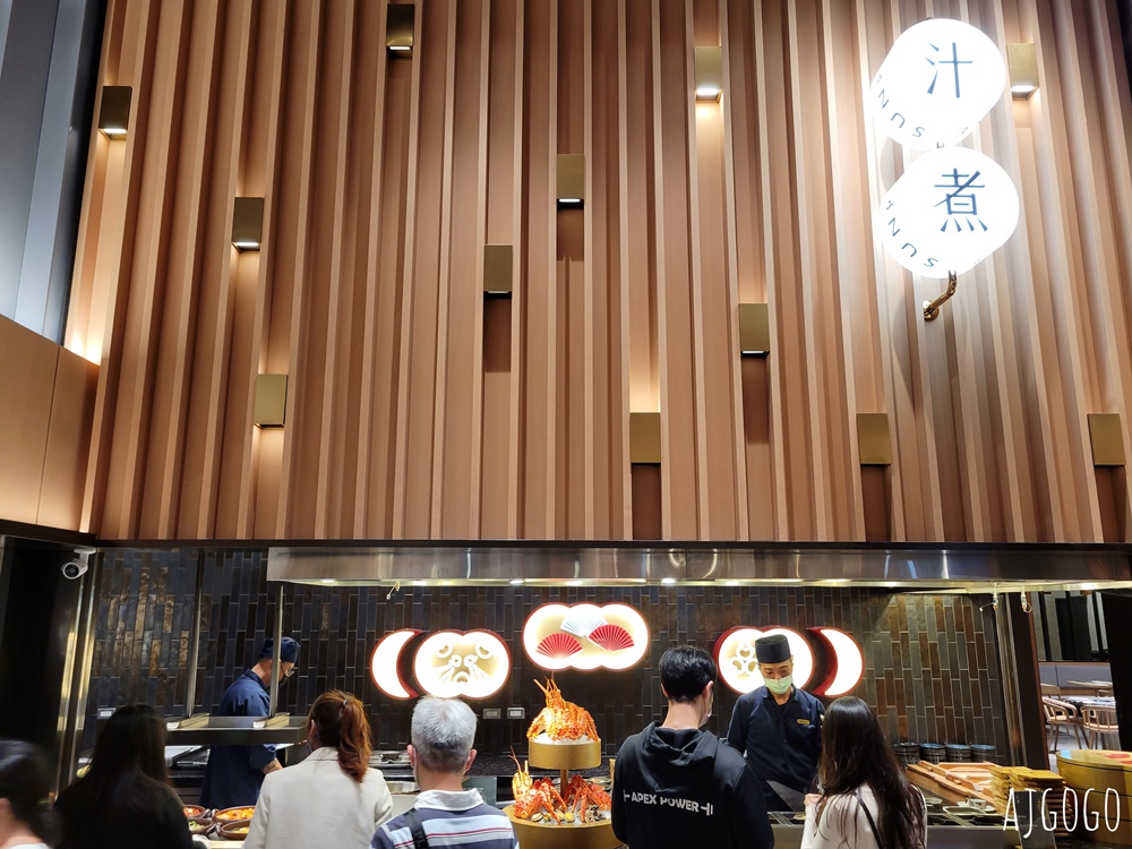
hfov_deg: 67.3
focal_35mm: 26
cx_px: 566
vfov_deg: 53.1
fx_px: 850
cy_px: 424
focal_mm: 5.4
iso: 80
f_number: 1.8
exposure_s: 1/26
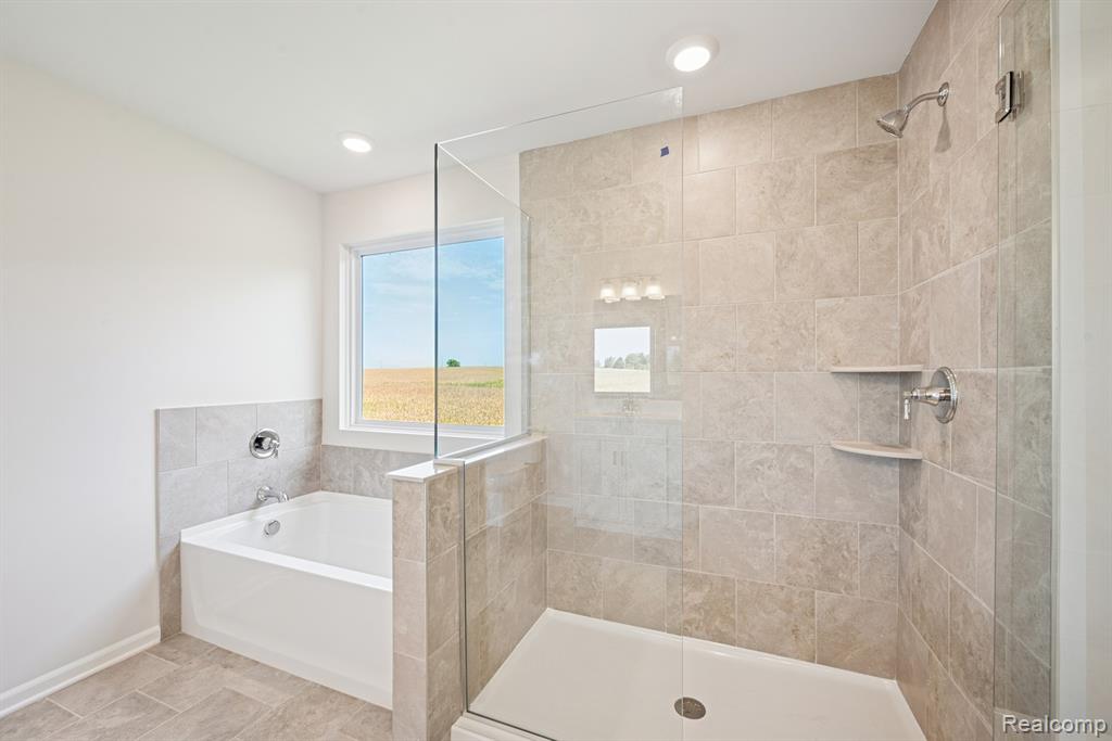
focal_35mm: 14
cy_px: 370
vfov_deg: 81.2
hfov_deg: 104.2
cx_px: 556
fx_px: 432
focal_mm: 14
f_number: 9
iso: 80
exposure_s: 1/2.5
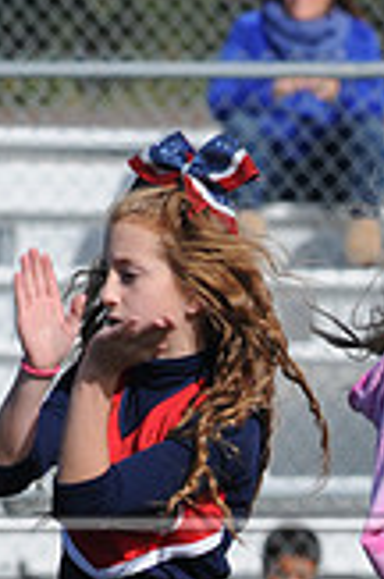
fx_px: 25772
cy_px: 682
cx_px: 468
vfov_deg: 1.3
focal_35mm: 1604
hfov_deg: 0.9
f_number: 9
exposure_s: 1/500
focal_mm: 300
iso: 200
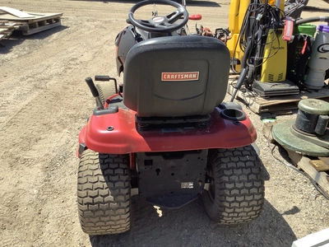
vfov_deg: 45.4
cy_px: 124
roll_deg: -3.2
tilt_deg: -30.5
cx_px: 164
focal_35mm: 31
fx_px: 295
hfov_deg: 58.4
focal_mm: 3.3
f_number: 2.4
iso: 25
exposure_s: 1/806
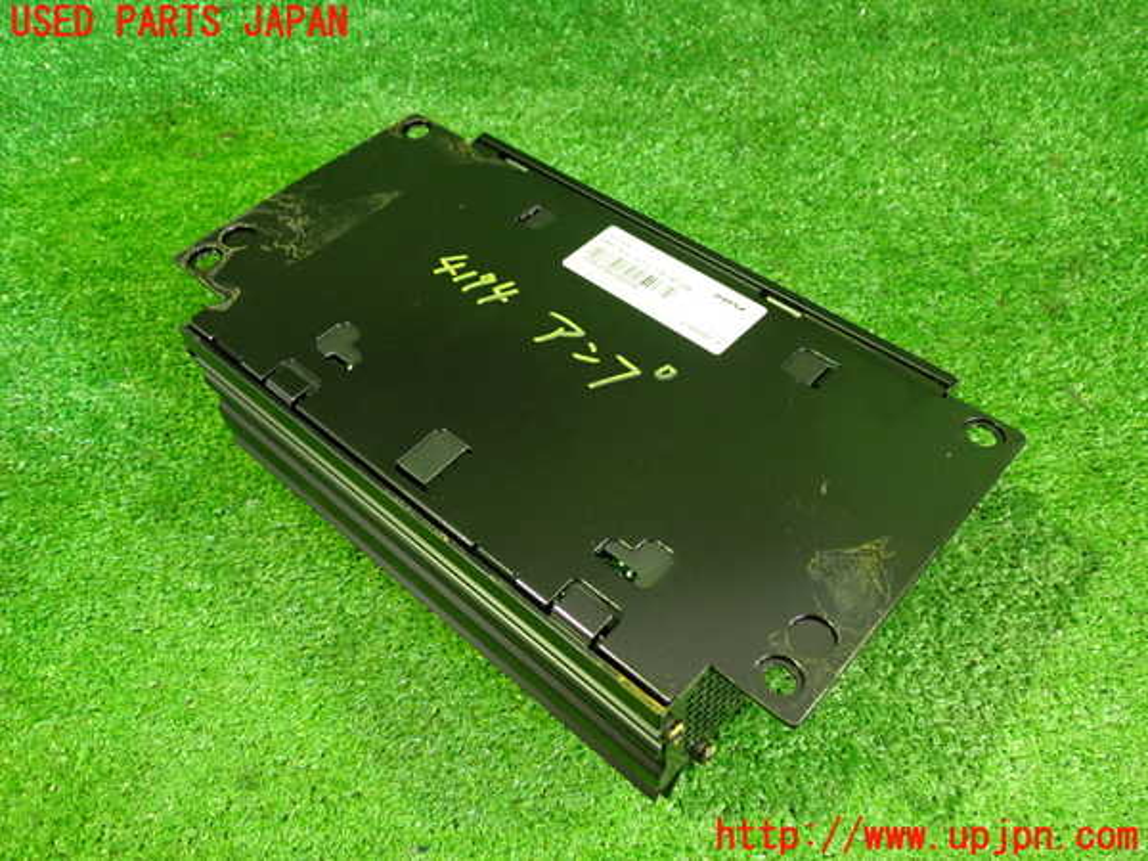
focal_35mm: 30
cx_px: 574
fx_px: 995
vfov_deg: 46.8
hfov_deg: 60.0
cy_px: 430
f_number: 2.3
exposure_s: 1/20
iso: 1000
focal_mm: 5.4
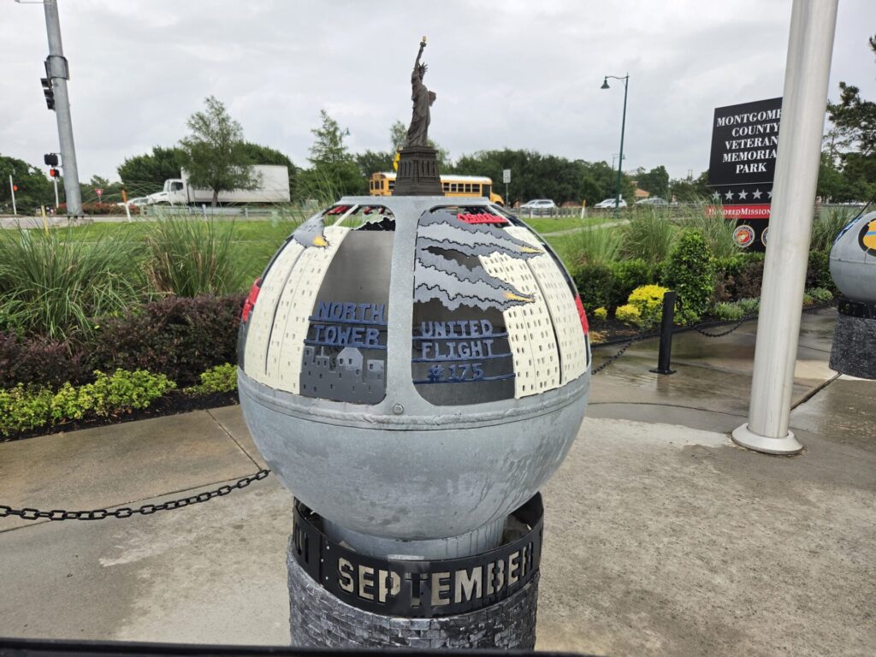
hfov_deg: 73.9
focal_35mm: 23
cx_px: 438
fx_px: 582
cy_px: 328
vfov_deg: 58.9
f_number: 1.8
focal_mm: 5.4
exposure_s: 1/1925
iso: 80
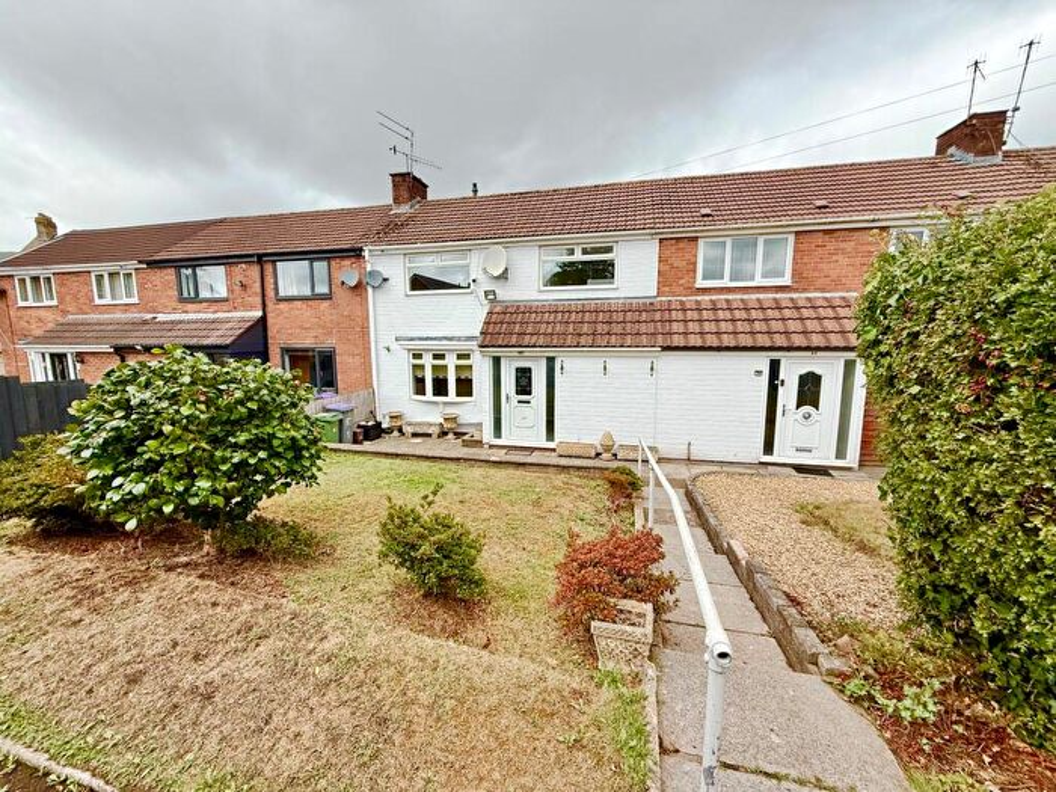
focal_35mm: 14
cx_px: 528
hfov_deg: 102.1
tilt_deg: -6.9
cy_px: 396
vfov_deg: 85.7
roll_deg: +0.7
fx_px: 427
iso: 50
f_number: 2.2
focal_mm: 2.22
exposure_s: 1/1399
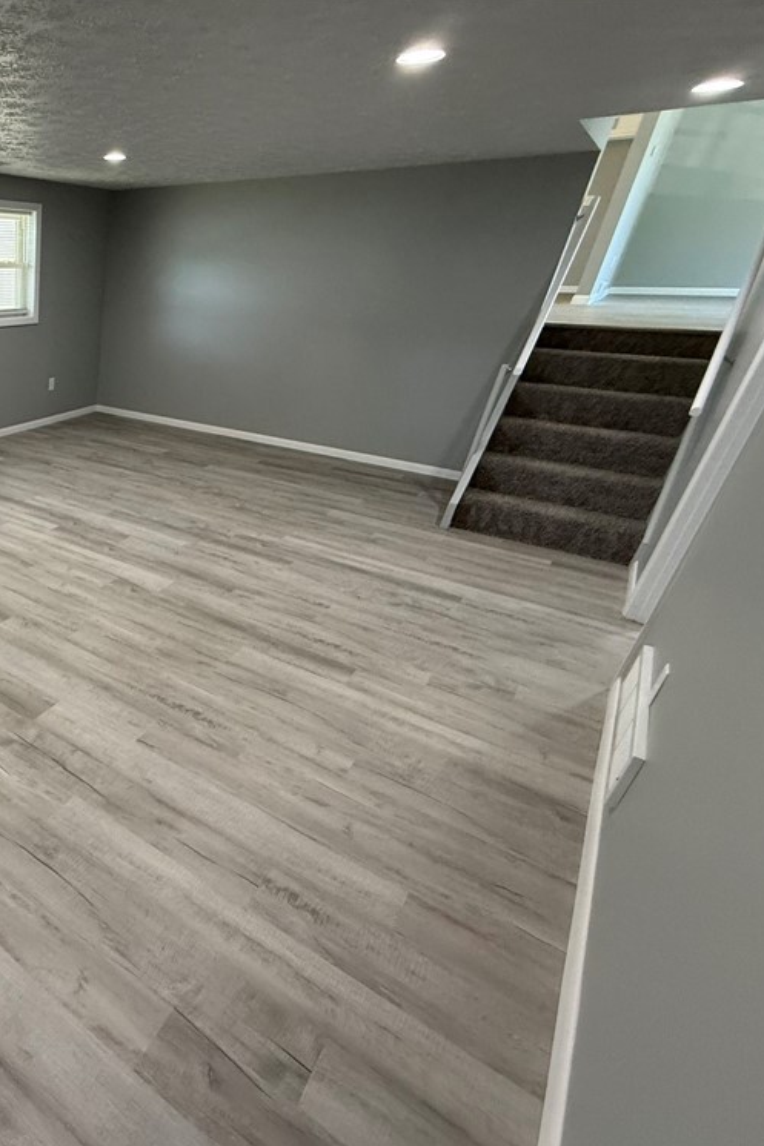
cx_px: -2
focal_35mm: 20
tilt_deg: -25.4
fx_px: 637
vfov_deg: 84.0
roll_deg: -0.4
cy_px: 584
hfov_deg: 50.1
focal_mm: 2.22
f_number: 2.2
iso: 250
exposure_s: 1/120
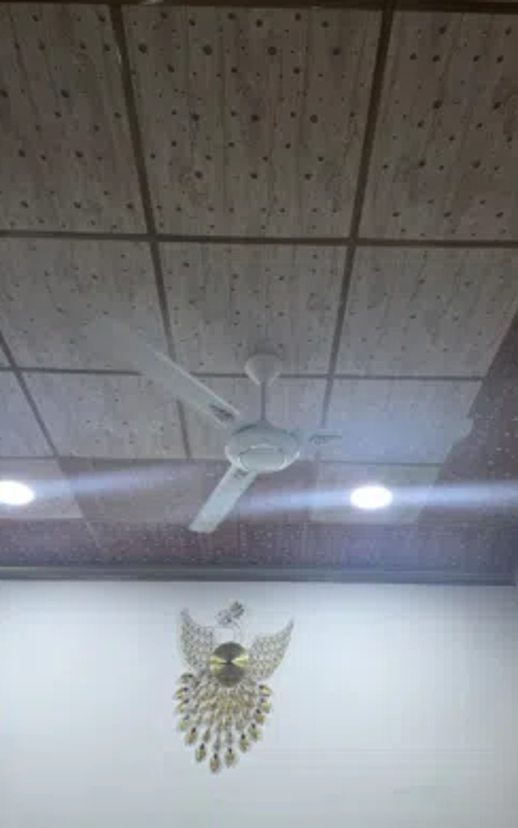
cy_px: 420
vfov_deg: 72.5
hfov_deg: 49.3
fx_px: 564
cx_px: 270
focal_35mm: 25
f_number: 1.7
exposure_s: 1/100
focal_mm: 6.3
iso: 200
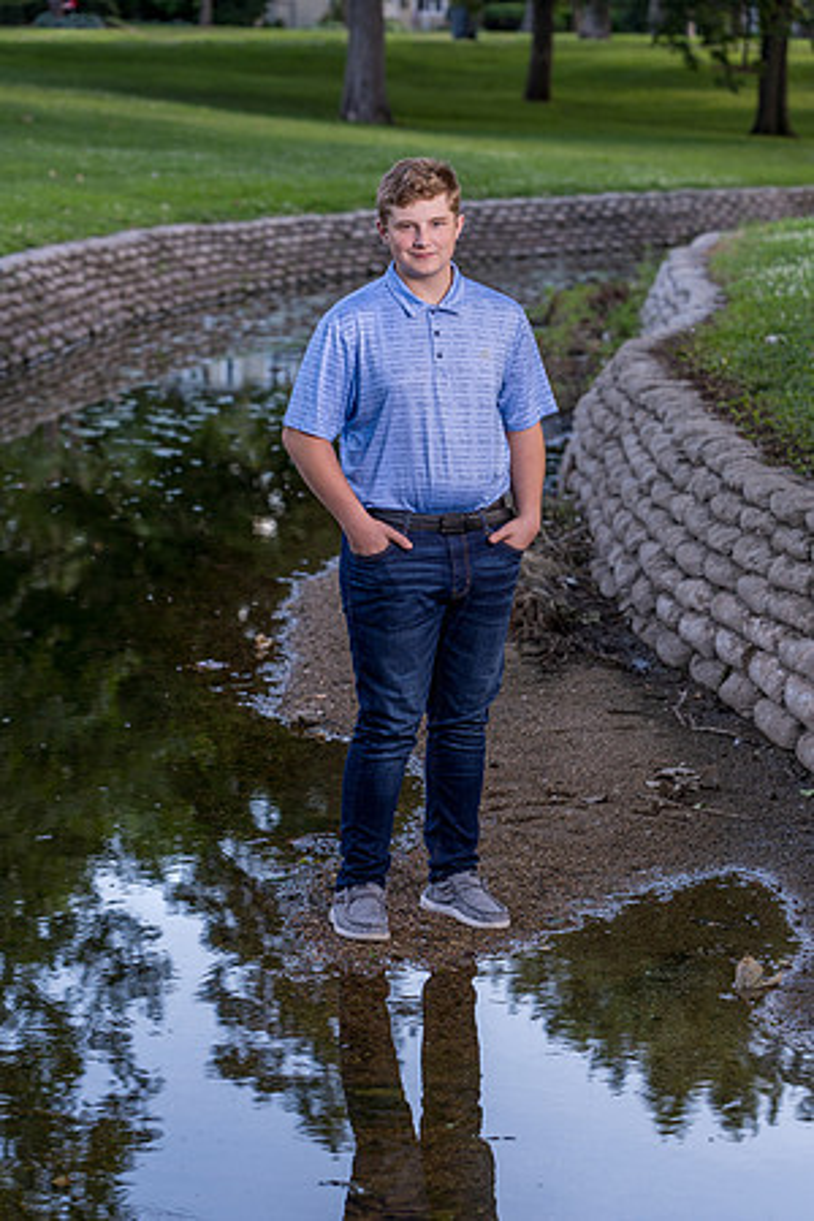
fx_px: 2883
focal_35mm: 85
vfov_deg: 23.9
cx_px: 407
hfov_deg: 16.1
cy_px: 610
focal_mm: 85
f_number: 3.5
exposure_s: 1/160
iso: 200
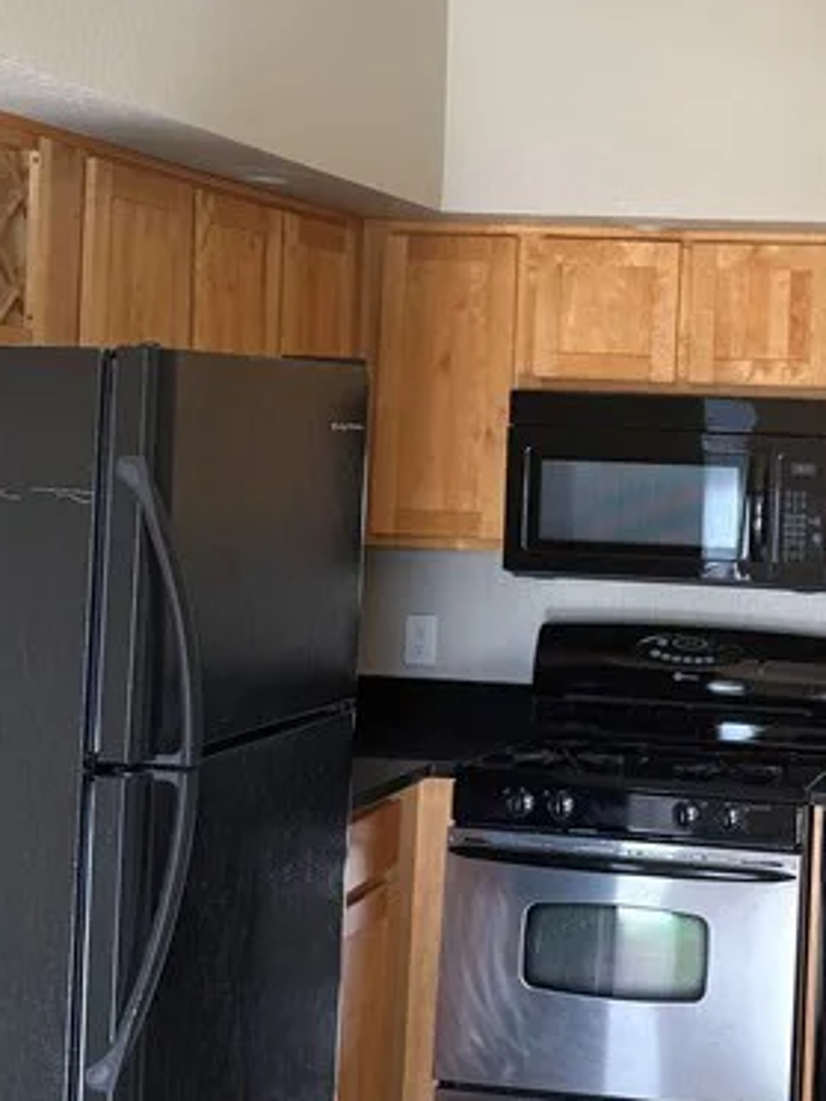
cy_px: 385
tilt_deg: +2.2
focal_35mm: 66
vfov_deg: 29.2
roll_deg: -2.8
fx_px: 2100
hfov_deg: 21.6
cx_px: 779
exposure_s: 1/121
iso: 100
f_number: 1.78
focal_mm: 6.76
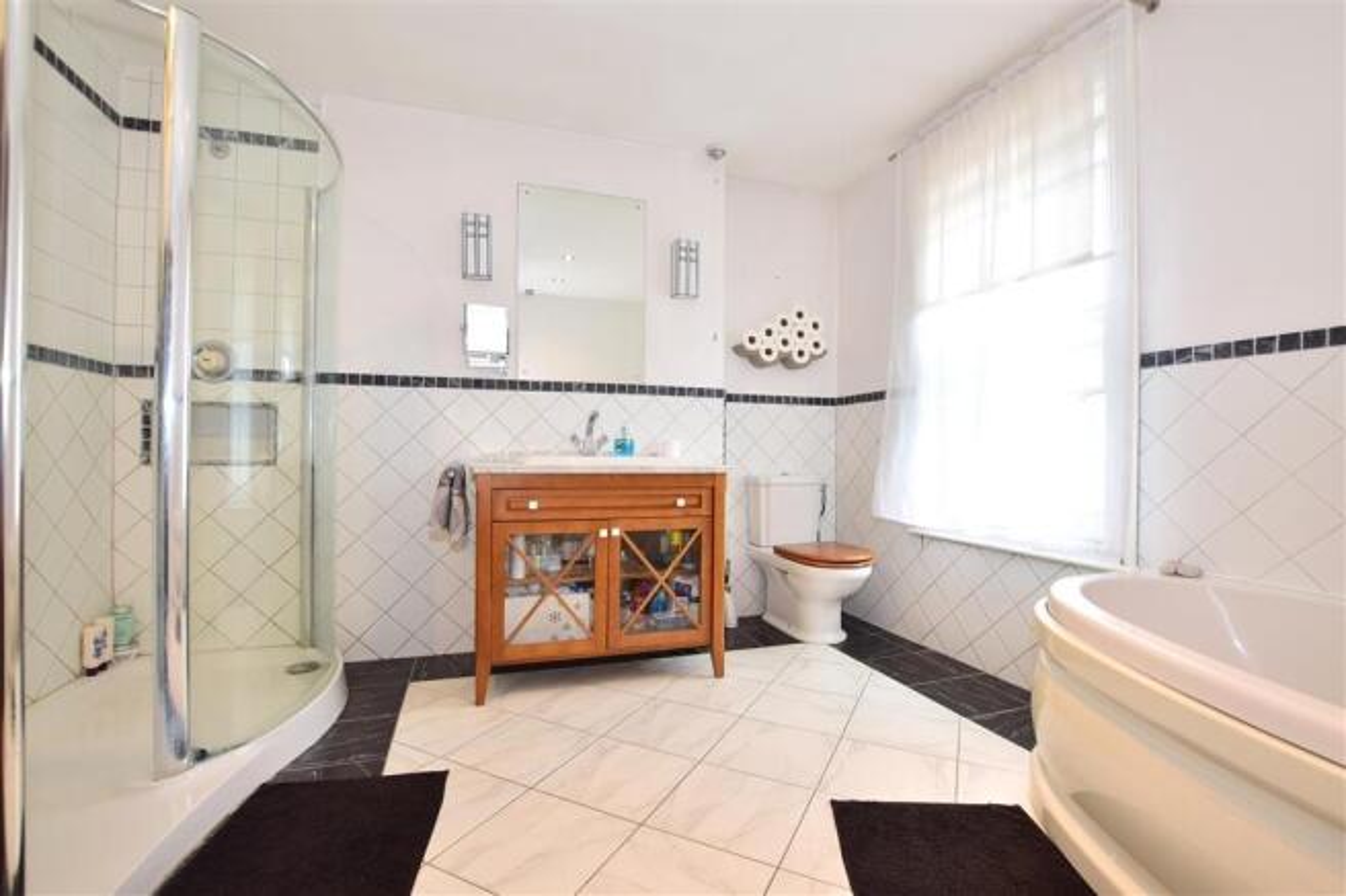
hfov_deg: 100.4
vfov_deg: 77.3
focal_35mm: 15
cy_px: 448
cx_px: 673
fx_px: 561
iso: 200
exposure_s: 1/6
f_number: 8
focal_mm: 10
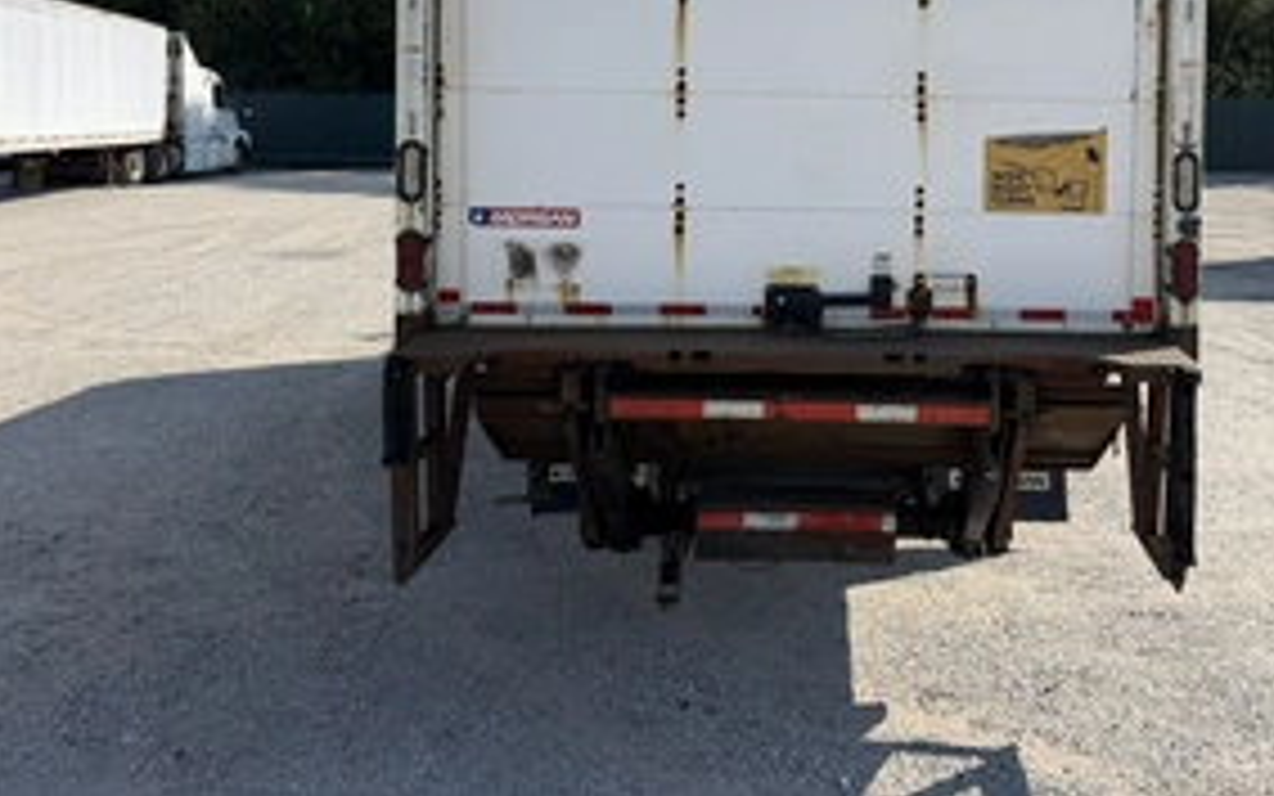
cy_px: 126
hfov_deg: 53.3
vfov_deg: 34.0
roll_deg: -0.1
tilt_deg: -0.2
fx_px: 1250
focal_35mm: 36
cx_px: 810
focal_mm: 6.76
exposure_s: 1/4167
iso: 80
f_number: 1.78
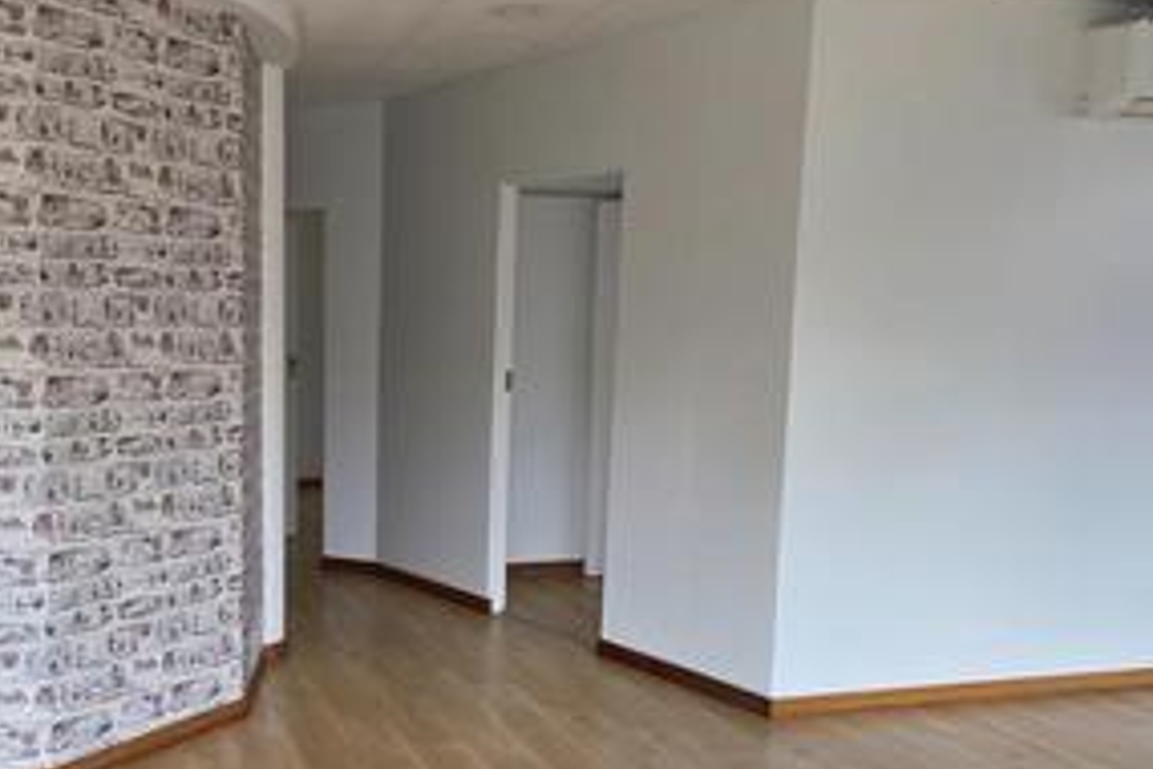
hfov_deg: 48.6
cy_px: 474
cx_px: 279
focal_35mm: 38
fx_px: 1217
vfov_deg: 34.9
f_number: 1.9
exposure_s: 1/100
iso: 50
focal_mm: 2.2
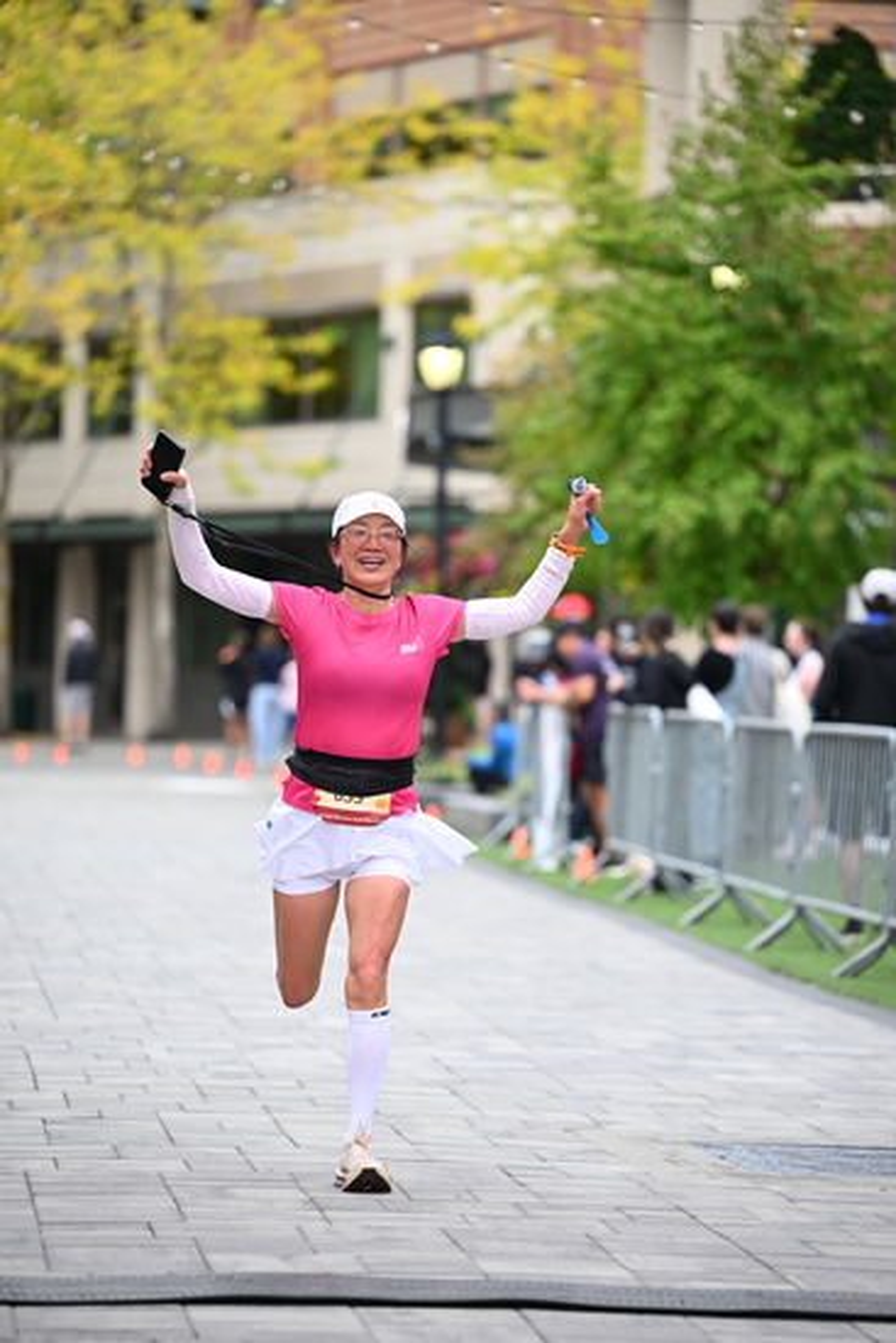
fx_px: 5223
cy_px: 672
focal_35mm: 140
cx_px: 448
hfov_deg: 9.8
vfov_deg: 14.6
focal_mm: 140
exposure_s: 1/1600
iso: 640
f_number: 2.8
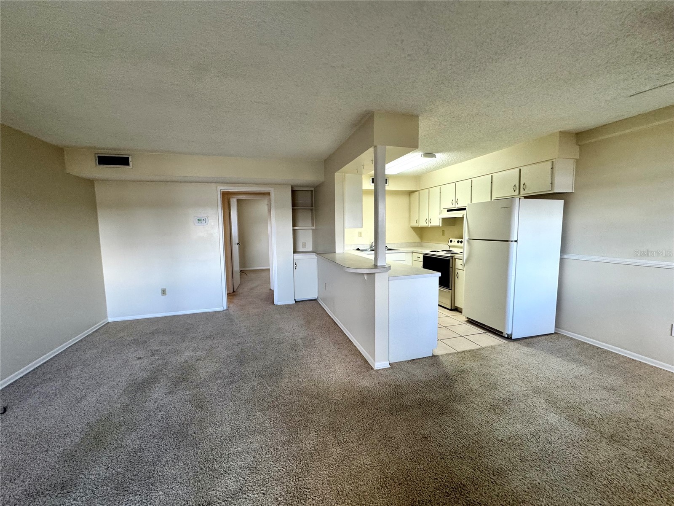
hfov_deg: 102.1
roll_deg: -0.1
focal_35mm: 14
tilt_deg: -5.0
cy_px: 253
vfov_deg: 85.7
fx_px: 273
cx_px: 337
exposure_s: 1/120
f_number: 2.2
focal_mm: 2.22
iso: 200
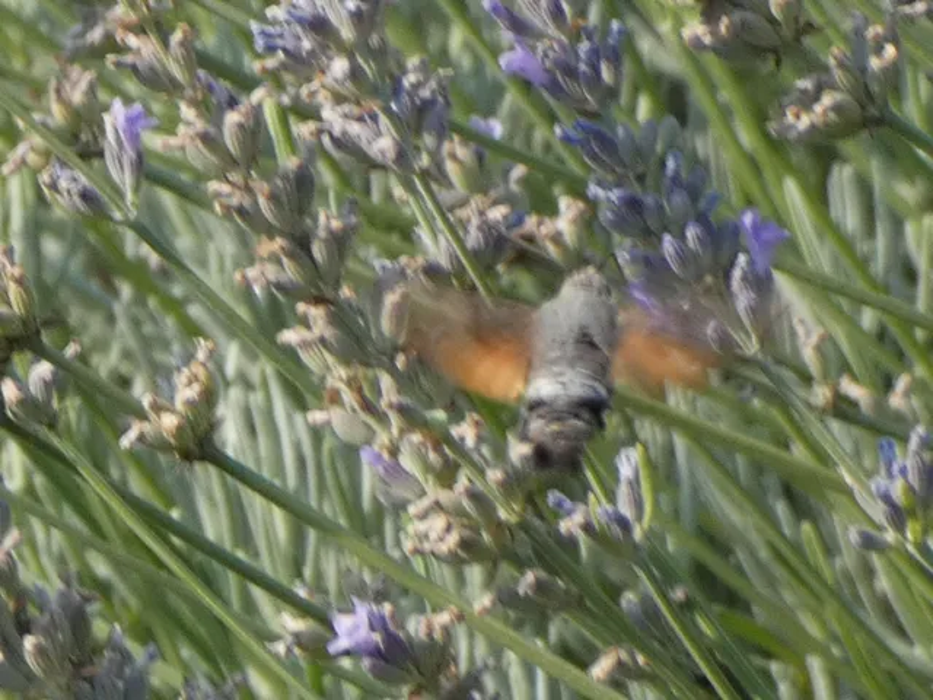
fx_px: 6172
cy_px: 350
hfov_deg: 8.6
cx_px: 466
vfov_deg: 6.5
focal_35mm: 229
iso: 100
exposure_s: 1/80
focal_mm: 41.1
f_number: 5.5
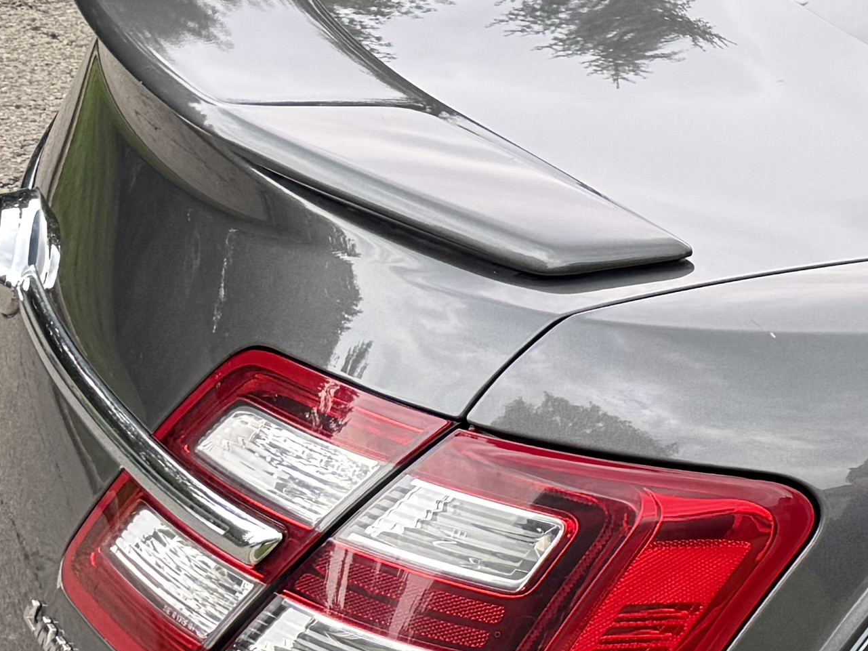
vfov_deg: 13.8
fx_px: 2683
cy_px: 264
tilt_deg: -16.4
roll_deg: -4.0
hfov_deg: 14.3
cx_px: 1887
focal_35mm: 107
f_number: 1.78
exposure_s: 1/141
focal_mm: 6.76
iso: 64
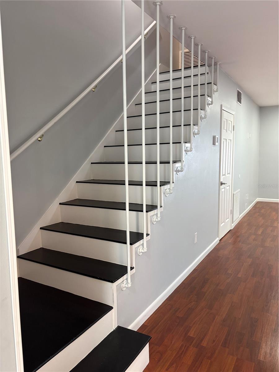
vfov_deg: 67.3
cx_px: 140
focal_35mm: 26
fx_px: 279
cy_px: 186
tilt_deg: -6.7
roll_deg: +0.3
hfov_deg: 53.1
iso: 250
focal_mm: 5.96
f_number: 1.6
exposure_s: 1/60
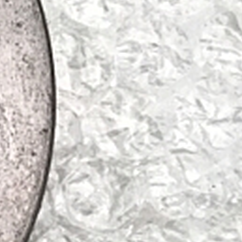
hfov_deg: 11.8
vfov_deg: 14.2
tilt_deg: -75.2
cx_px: -319
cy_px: 131
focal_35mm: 123
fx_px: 973
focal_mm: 3.99
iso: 40
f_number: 1.8
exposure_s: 1/30
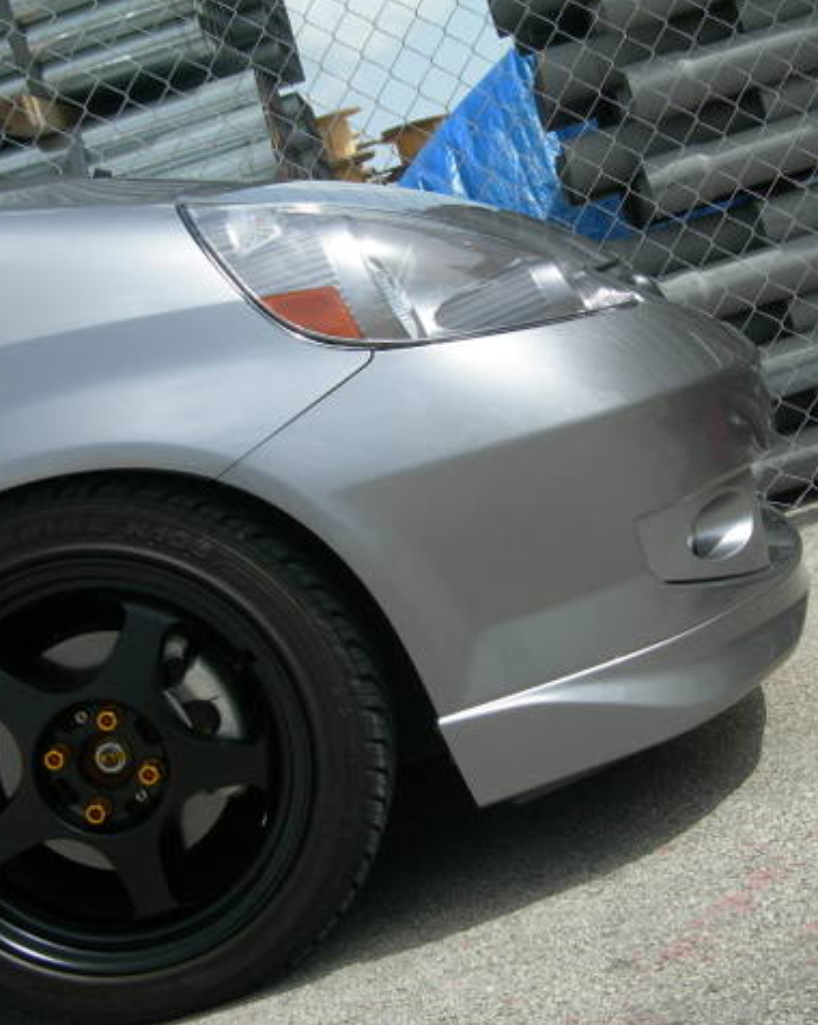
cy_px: 510
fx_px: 2030
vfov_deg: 28.3
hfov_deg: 22.8
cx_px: 426
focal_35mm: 67
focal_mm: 10.6
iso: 50
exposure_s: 1/370
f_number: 5.4
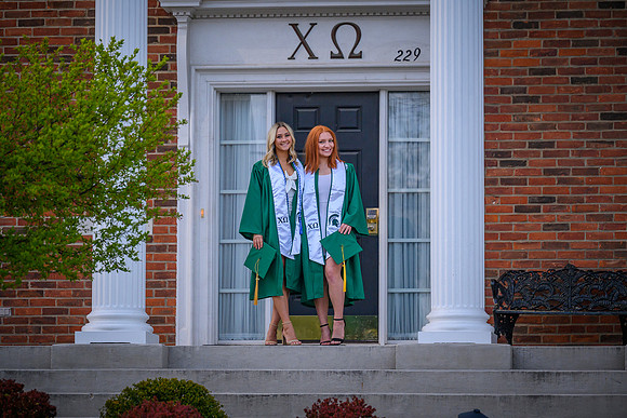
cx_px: 314
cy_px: 196
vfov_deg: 8.0
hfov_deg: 11.9
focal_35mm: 172
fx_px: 3002
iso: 640
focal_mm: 160
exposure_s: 1/320
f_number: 2.8
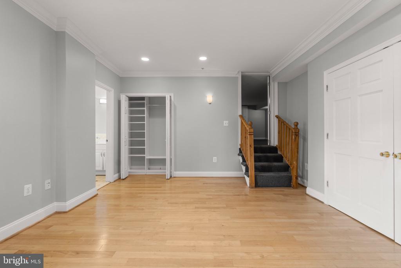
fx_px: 167
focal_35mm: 15
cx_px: 200
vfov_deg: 77.3
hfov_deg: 100.4
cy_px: 134
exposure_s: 1/1.25
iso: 100
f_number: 8
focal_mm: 10
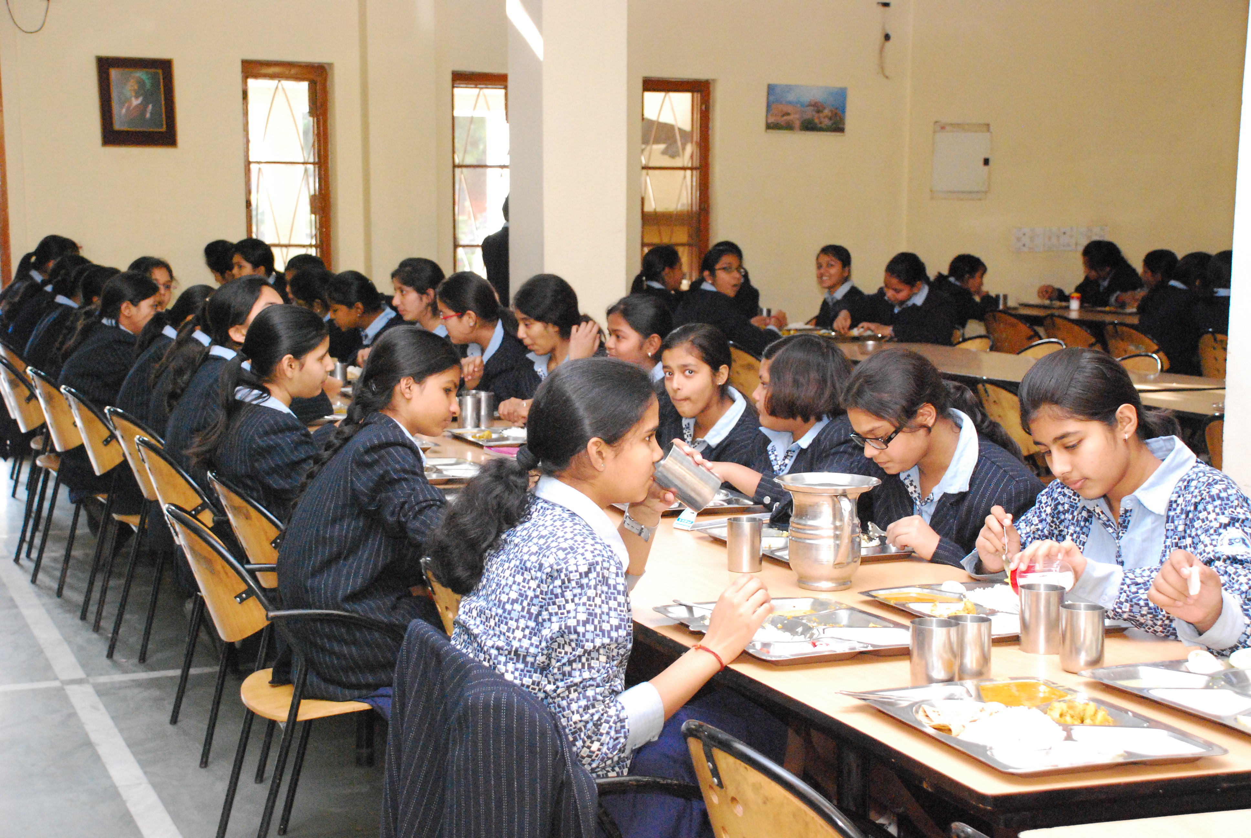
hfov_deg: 33.4
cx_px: 626
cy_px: 419
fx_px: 2087
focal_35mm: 60
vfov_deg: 22.7
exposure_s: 1/160
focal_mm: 40
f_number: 5.6
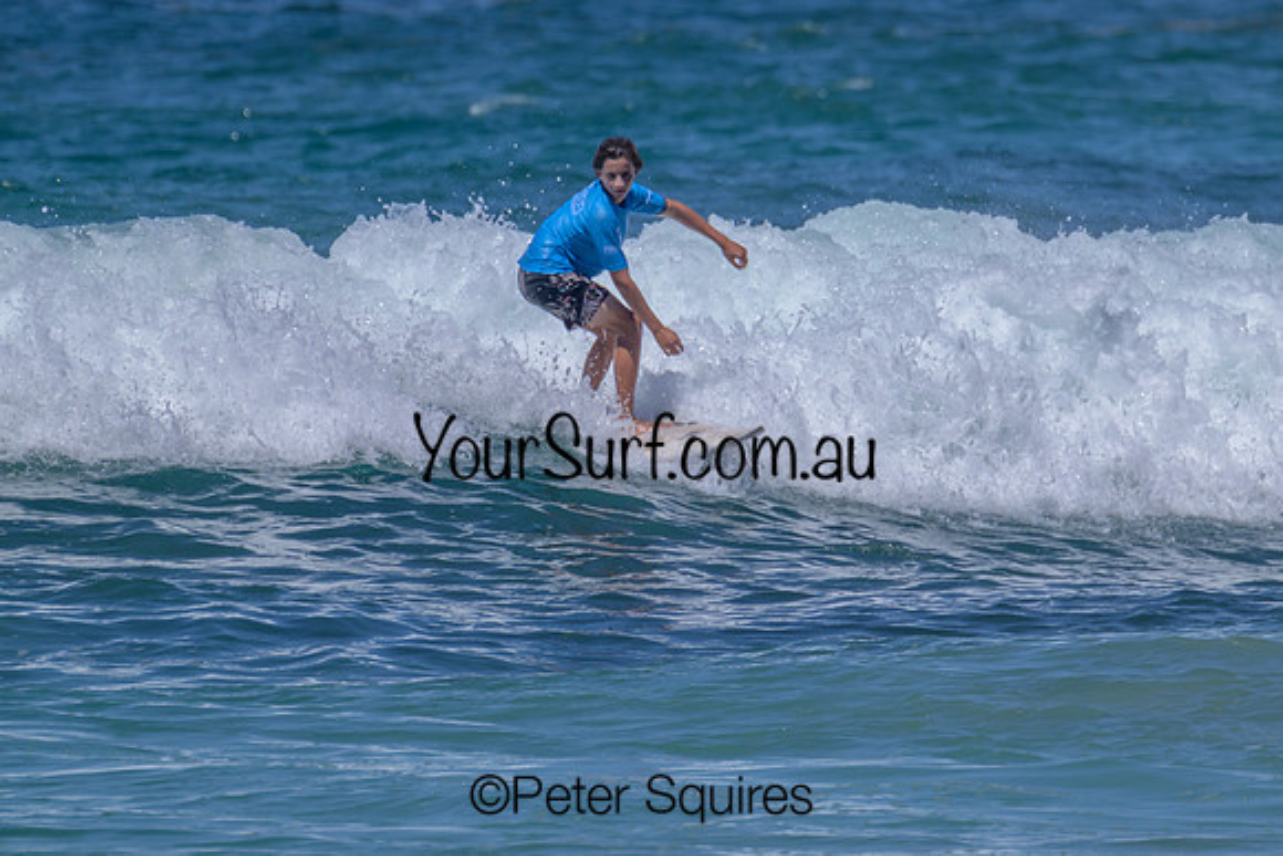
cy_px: 368
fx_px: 33883
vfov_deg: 1.4
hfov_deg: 2.2
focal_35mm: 951
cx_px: 762
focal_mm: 800
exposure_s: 1/2000
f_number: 11
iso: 560
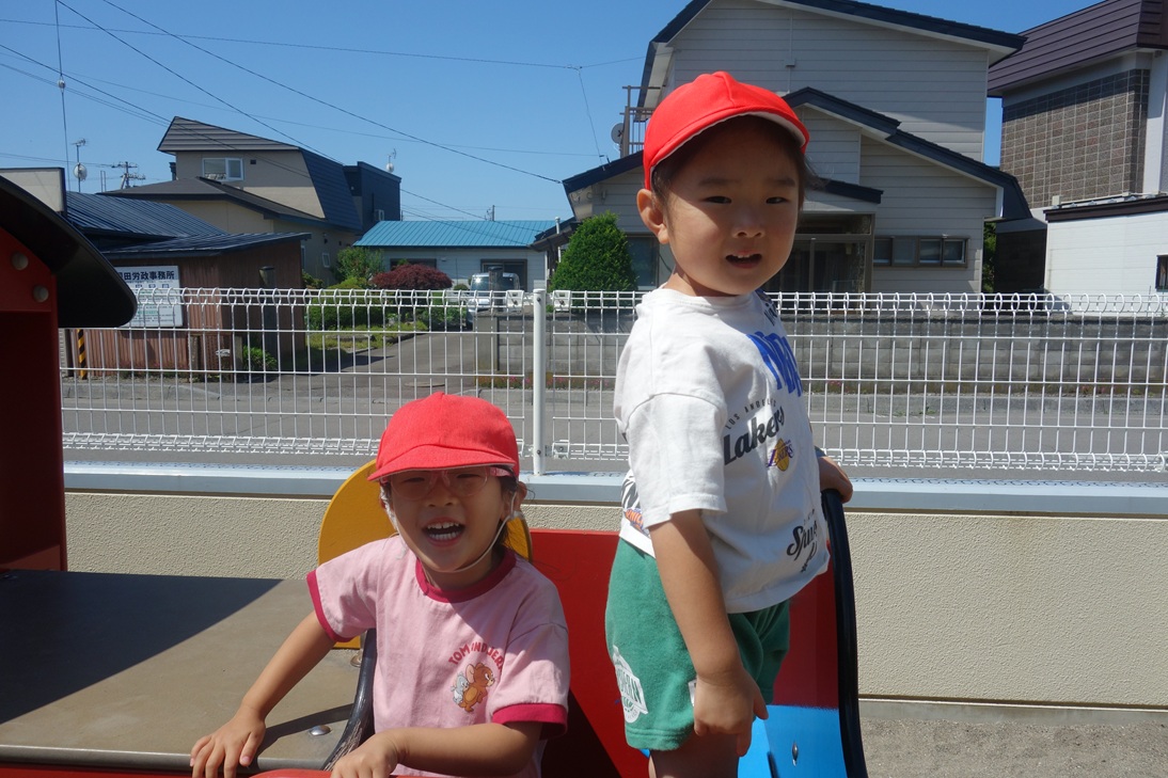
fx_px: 908
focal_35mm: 28
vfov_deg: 46.4
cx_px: 584
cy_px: 389
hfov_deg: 65.5
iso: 125
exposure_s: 1/800
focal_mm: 10.4
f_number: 6.3
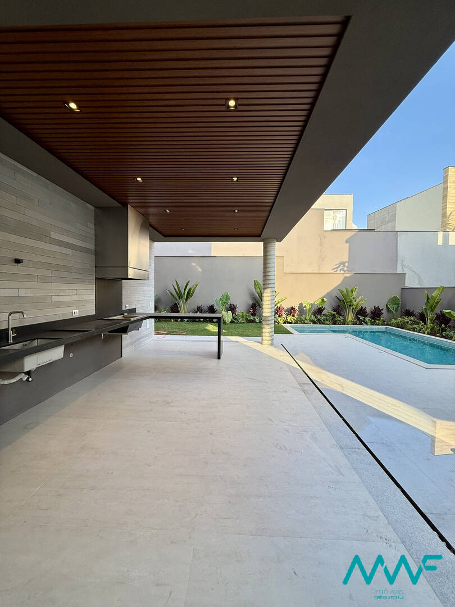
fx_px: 245
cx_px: 228
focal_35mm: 14
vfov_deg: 102.1
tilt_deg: -2.0
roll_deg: -0.7
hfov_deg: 85.7
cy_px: 304
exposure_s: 1/195
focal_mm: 2.22
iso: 50
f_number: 2.2
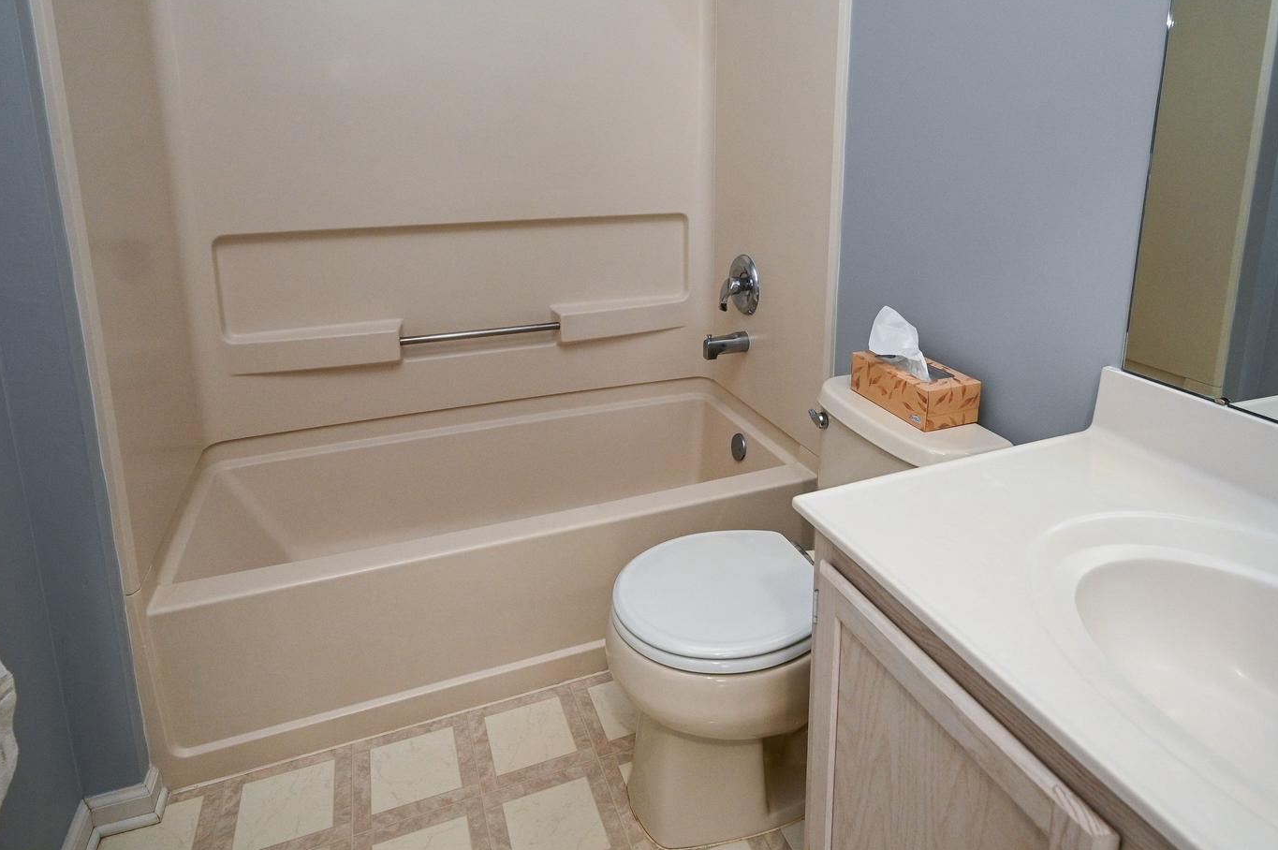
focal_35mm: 21
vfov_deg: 58.1
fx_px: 745
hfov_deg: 81.1
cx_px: 681
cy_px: 283
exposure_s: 1/60
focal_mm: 14
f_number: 4
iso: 1250
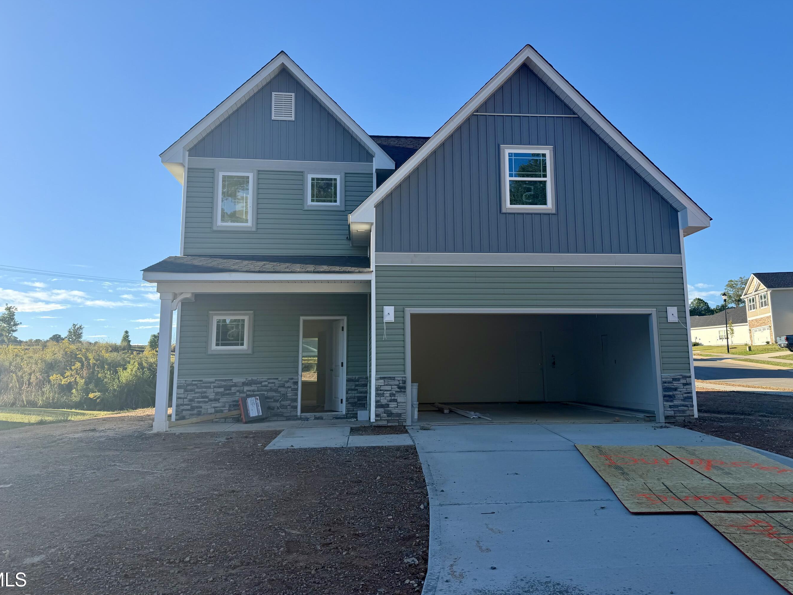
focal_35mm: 27
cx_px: 420
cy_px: 276
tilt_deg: +9.6
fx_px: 619
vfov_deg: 51.3
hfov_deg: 65.3
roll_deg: +0.5
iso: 80
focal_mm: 6.76
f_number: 1.78
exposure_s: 1/2299
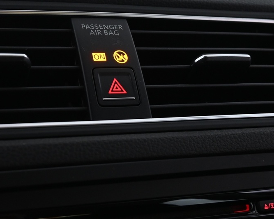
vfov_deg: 26.0
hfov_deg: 31.3
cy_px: 78
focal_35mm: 58
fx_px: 471
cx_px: 43
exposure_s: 1/25
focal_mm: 17
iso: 640
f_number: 3.5
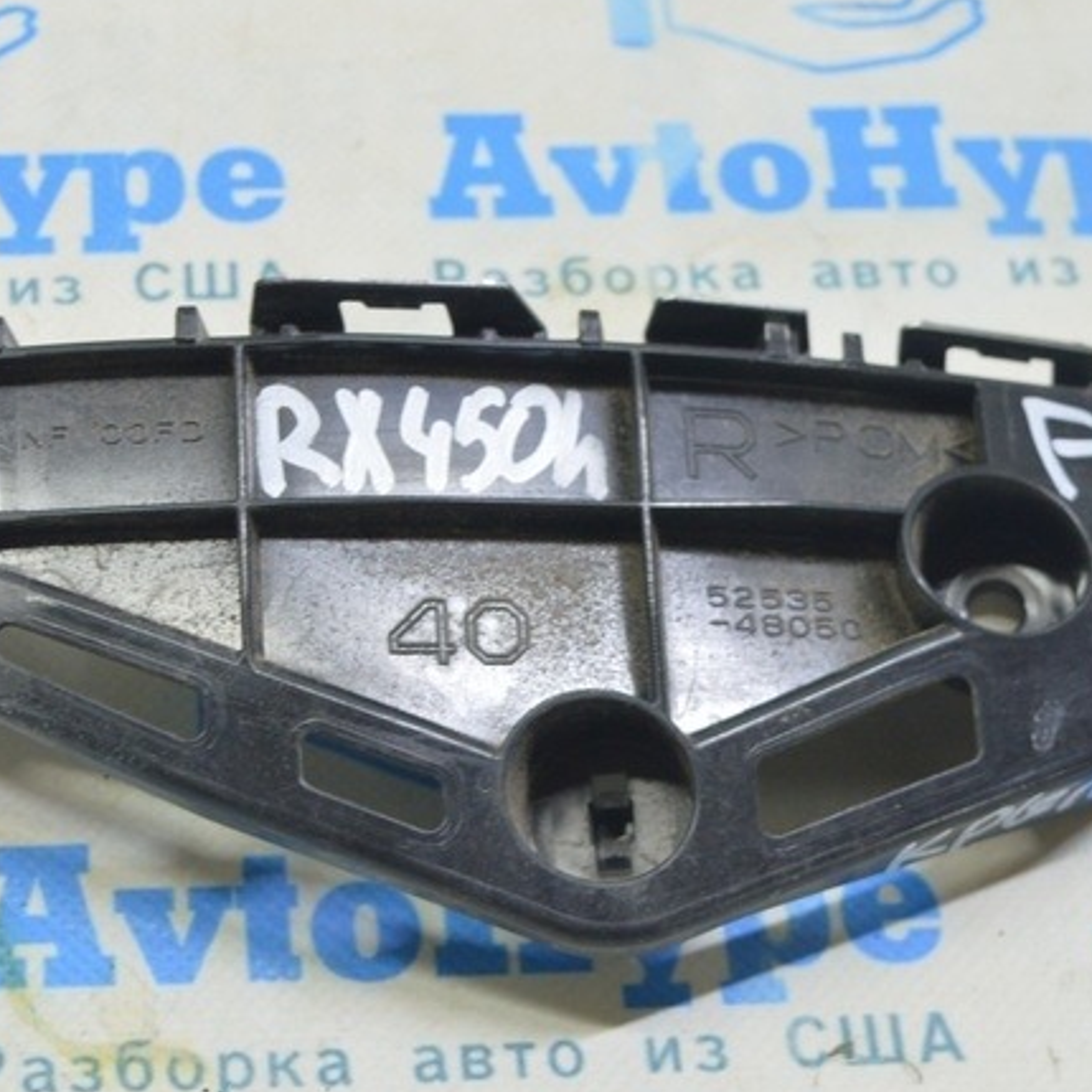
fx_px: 3355
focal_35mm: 94
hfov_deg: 18.4
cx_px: 335
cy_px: 629
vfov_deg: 18.5
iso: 400
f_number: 5.6
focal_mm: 31
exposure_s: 1/20
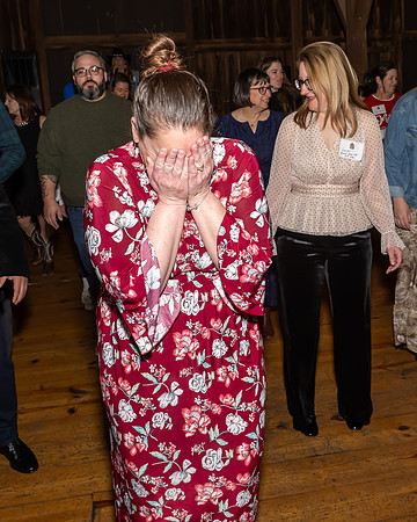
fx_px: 601
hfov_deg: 38.1
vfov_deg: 46.8
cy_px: 233
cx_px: 252
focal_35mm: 39
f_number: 7.1
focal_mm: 17
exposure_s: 1/250
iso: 640
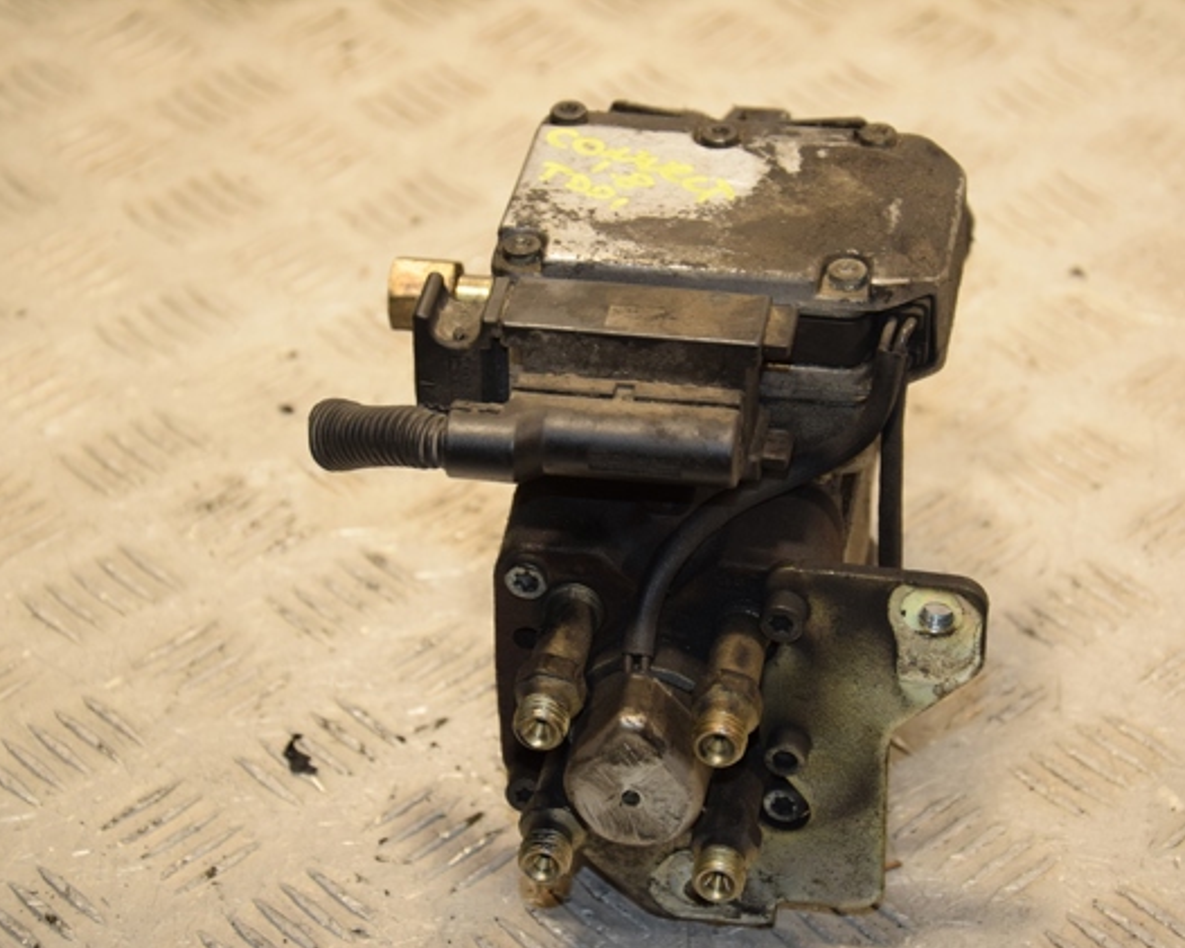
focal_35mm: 113
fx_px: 3964
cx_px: 622
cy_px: 477
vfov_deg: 13.6
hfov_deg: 17.0
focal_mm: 66
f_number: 5.6
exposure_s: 1/200
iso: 800
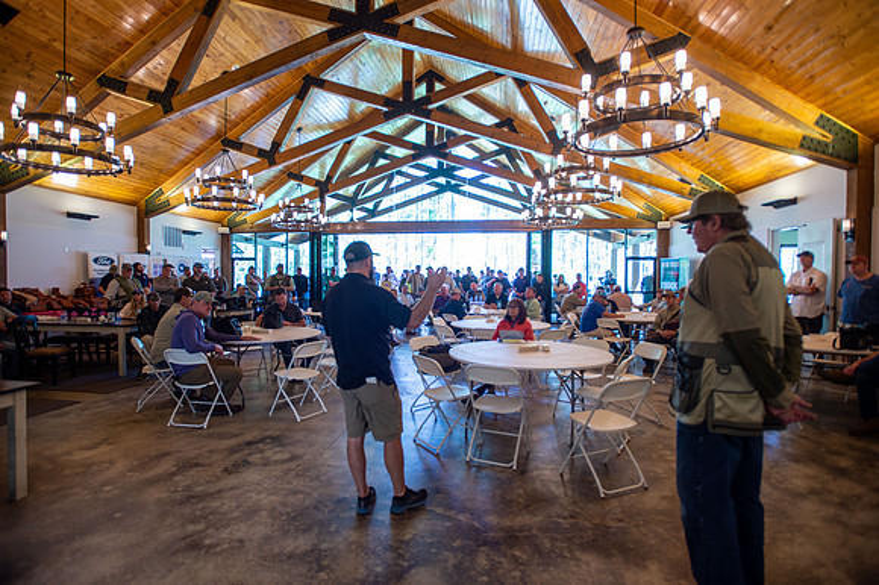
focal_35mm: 18
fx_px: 429
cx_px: 440
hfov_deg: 91.4
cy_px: 292
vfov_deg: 68.6
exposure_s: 1/100
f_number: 3.2
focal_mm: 17
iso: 450
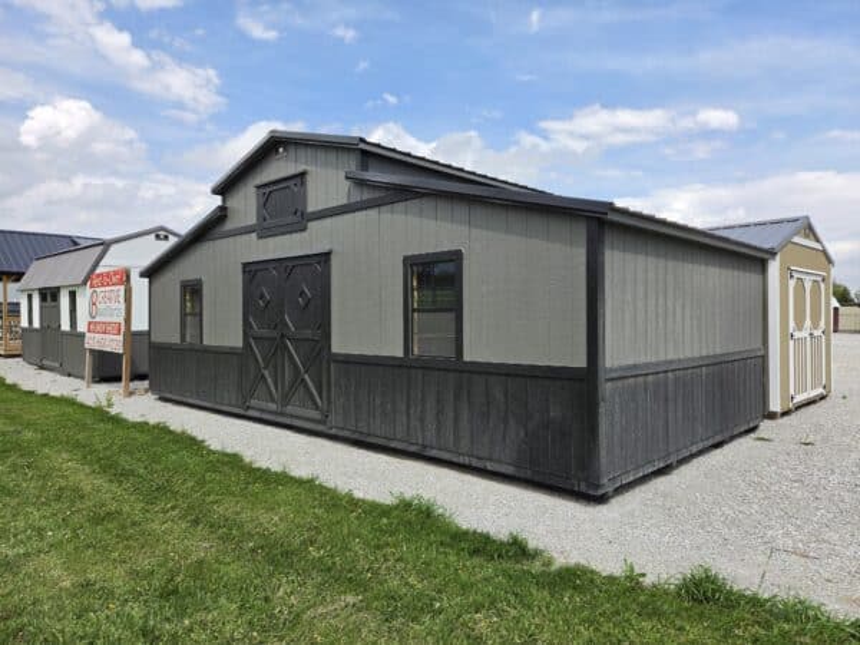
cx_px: 430
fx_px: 571
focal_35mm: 23
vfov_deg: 58.9
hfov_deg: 73.9
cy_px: 322
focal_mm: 5.4
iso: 80
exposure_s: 1/3194
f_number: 1.8
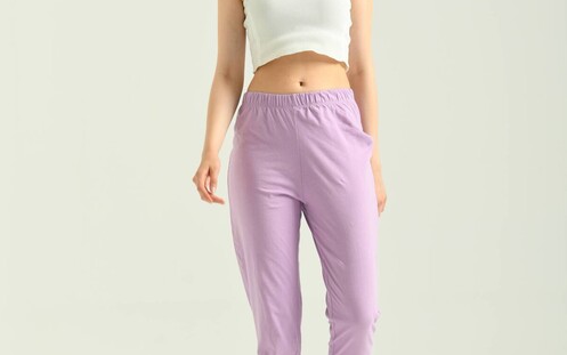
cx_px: 284
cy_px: 184
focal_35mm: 123
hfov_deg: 17.0
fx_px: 1901
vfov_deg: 10.7
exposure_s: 1/160
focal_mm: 80
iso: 125
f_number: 5.6
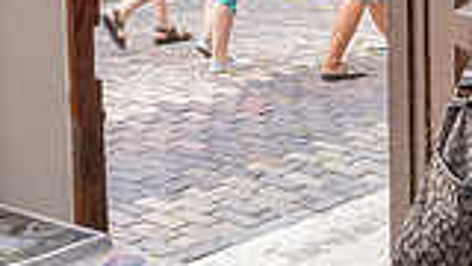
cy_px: -194
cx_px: 632
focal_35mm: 109
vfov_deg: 10.5
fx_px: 1364
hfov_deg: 18.2
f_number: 9
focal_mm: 24
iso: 3200
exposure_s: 1/160
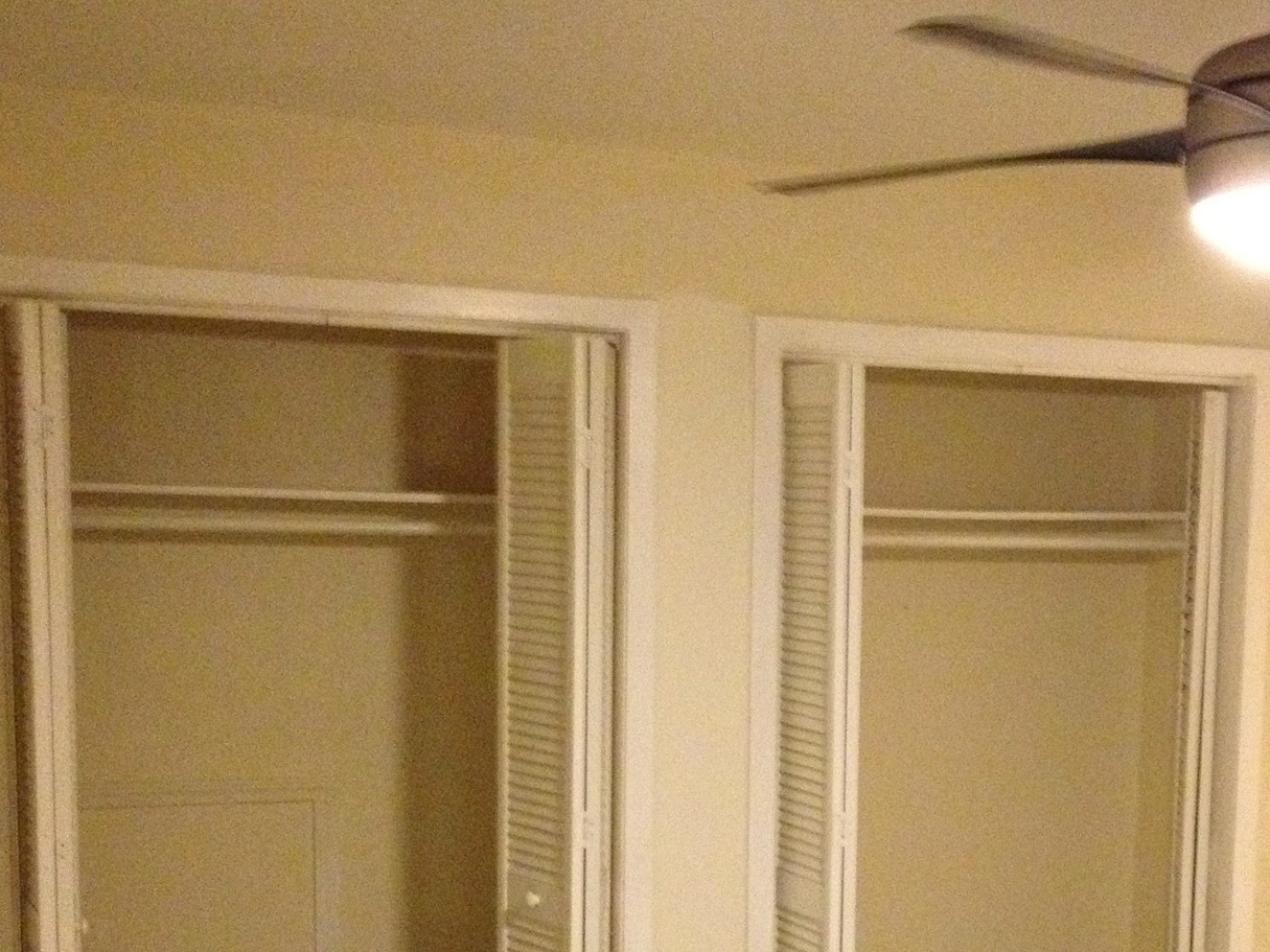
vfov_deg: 24.4
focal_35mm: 59
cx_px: 900
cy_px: 779
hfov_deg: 32.3
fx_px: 2164
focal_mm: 4.28
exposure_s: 1/15
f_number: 2.4
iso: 640
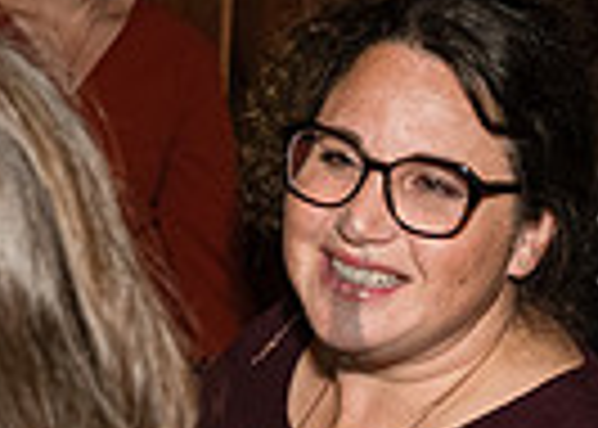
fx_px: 2802
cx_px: -142
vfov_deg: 8.6
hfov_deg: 11.9
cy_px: 492
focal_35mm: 165
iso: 4000
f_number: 4
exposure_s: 1/200
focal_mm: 35
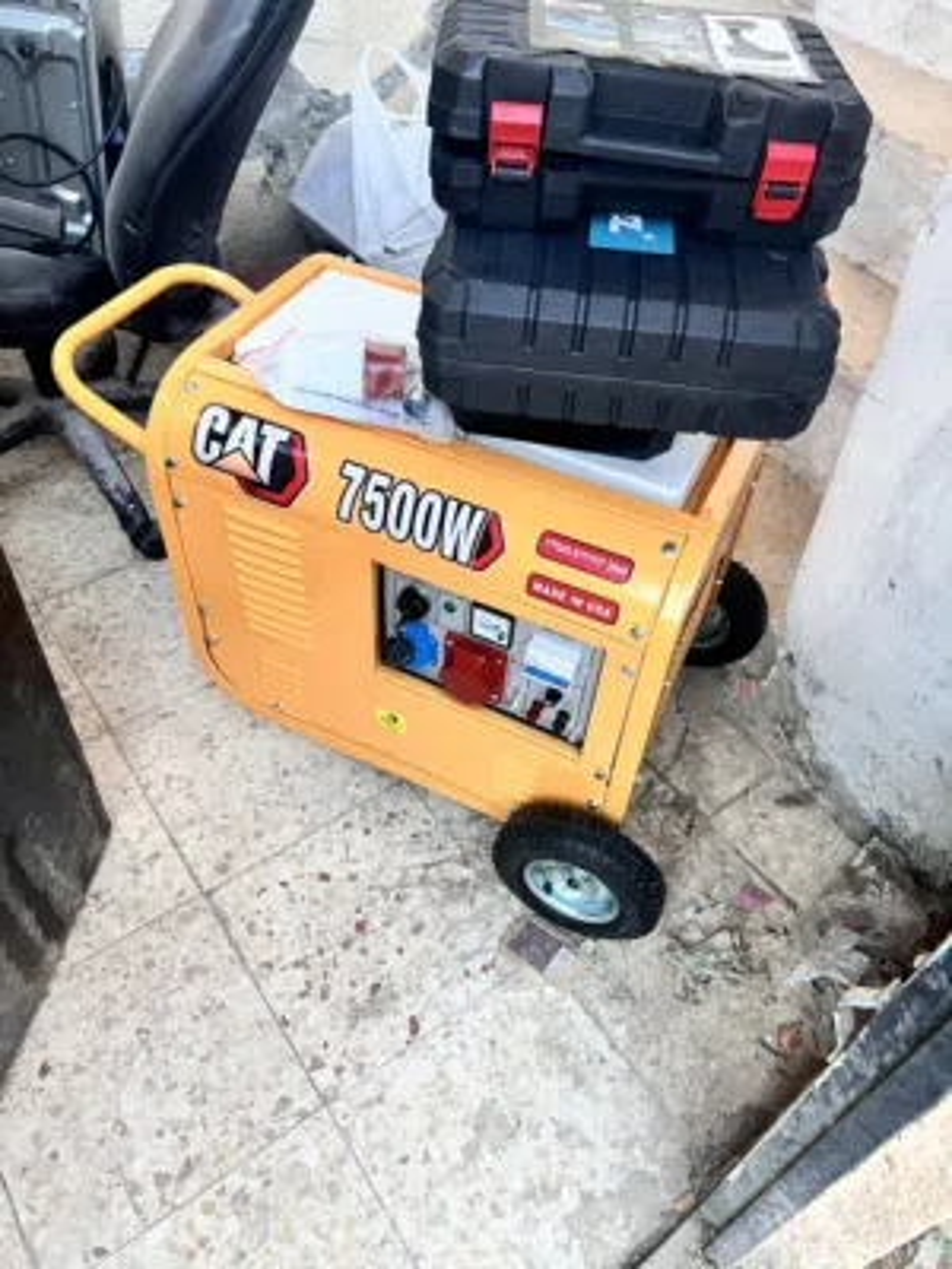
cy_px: 634
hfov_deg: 53.1
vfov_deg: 67.3
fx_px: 953
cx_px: 476
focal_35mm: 26
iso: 125
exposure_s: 1/82
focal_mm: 5.7
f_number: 1.5
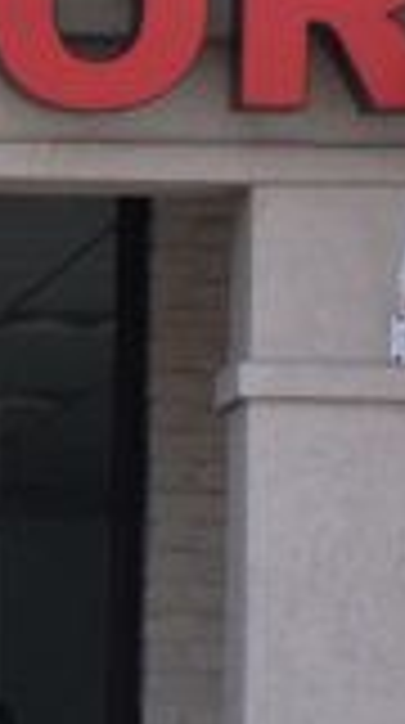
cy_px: 980
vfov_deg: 7.6
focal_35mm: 280
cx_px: -801
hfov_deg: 4.2
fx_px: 5371
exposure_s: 1/400
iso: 400
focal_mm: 28
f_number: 11
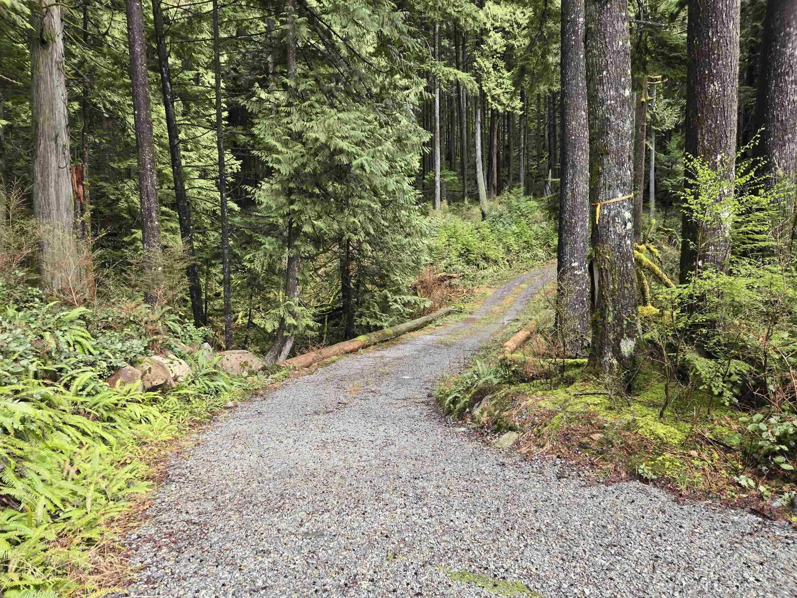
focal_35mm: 23
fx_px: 530
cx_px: 398
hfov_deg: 73.9
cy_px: 299
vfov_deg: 58.9
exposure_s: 1/180
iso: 64
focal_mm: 5.4
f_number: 1.8
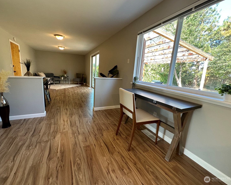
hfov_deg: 96.7
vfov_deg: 84.0
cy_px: 92
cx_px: 108
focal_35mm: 15
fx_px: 103
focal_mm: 2.22
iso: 160
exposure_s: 1/120
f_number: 2.2
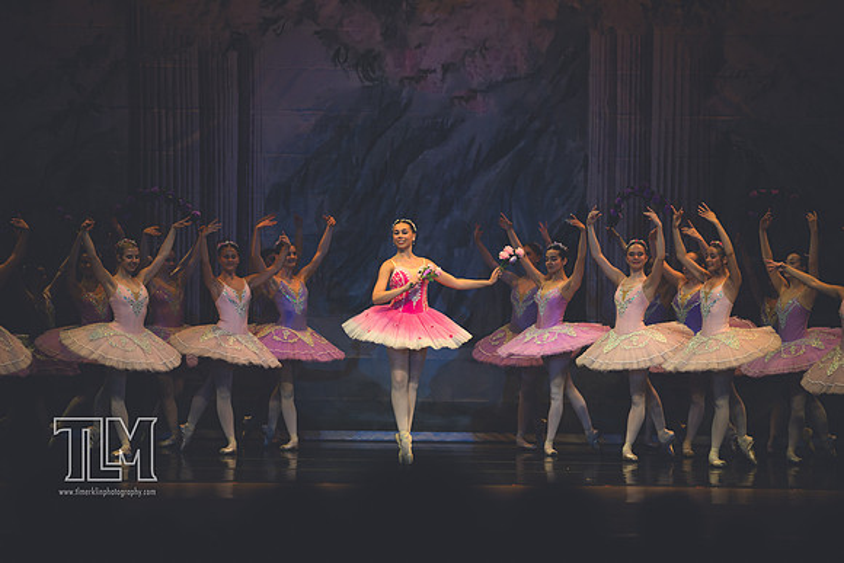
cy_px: 282
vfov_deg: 8.3
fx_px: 3869
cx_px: 422
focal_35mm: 165
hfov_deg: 12.4
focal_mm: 165
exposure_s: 1/500
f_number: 2.8
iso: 560
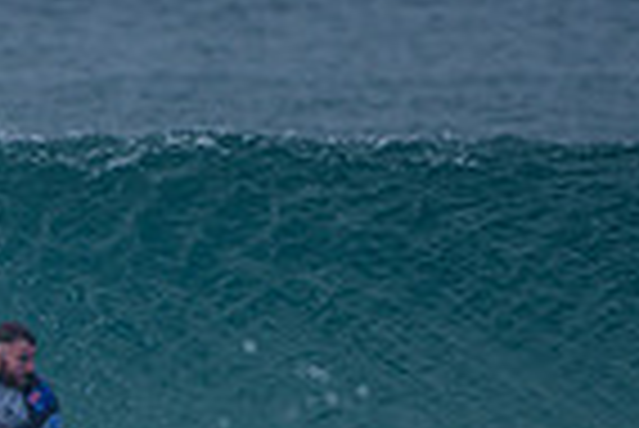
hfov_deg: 1.0
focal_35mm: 2070
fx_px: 36779
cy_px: 466
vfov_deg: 0.7
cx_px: -45
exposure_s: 1/800
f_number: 5.6
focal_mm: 500
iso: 110
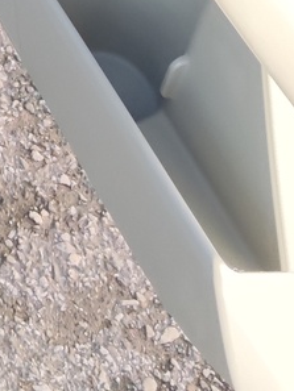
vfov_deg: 13.3
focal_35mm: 124
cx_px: -397
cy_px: -429
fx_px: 1403
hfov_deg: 10.4
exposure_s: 1/1714
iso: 320
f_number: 1.7
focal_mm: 6.07
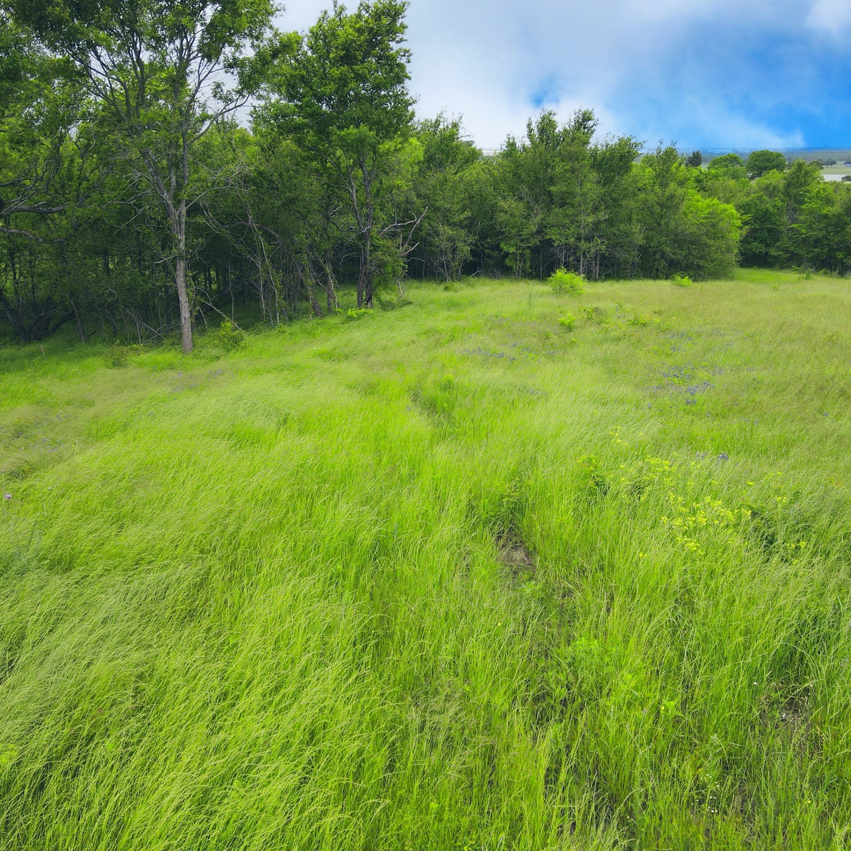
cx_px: 431
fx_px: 807
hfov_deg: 55.6
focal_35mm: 29
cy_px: 426
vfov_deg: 55.6
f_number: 2.8
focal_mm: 4.5
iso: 100
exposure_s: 1/500
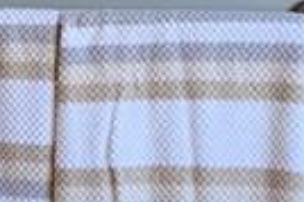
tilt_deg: -6.0
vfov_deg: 6.6
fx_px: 1746
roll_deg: +0.7
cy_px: 66
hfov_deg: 9.0
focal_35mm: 207
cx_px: -406
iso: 50
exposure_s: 1/60
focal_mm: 4.25
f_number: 1.8
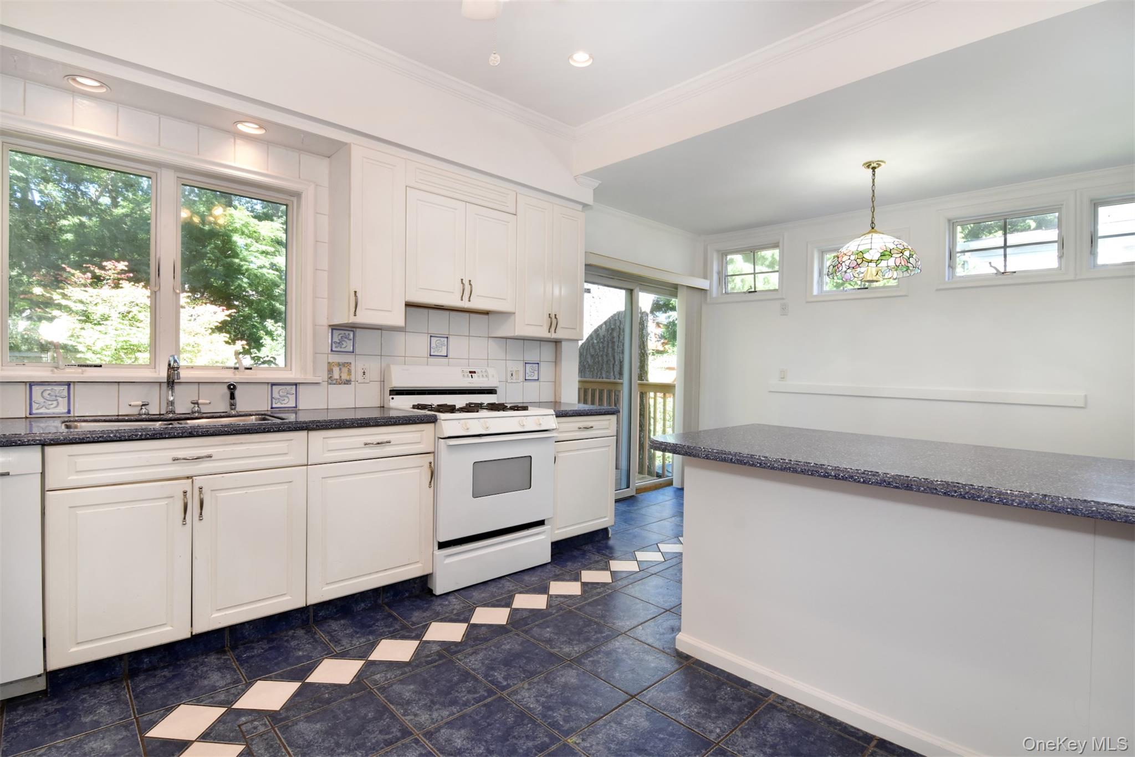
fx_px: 520
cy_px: 378
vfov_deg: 72.0
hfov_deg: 95.0
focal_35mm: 16
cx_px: 568
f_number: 11
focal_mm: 11
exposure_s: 1/25
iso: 640
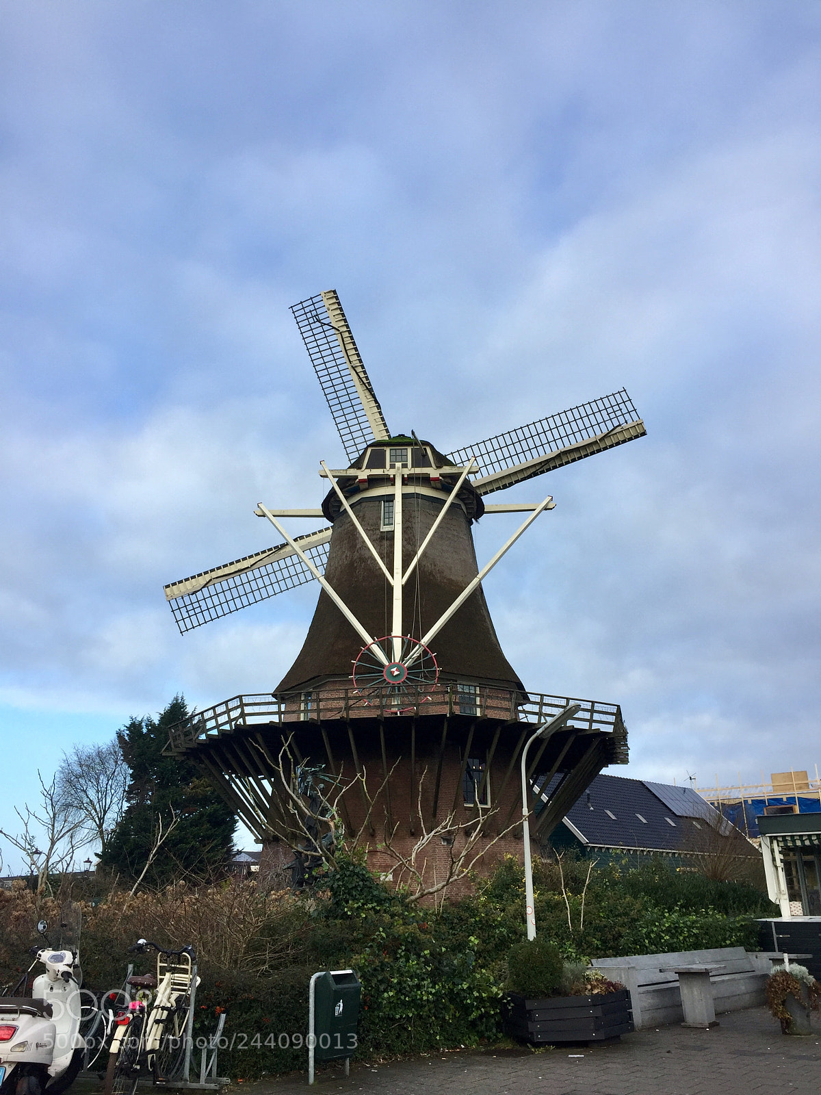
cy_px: 548
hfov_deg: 48.2
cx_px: 410
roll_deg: +0.0
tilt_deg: +21.7
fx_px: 917
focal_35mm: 29
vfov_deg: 61.7
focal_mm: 4.15
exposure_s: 1/942
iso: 32
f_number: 2.2
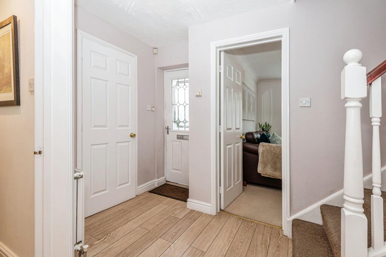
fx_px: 171
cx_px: 193
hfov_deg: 96.8
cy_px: 128
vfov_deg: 73.7
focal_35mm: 16
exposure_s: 1/30
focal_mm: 16
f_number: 8
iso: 320
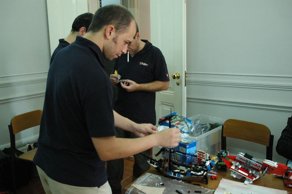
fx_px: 292
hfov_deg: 53.2
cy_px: 97
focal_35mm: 36
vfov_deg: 36.8
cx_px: 146
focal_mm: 24
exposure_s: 1/50
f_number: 3.8
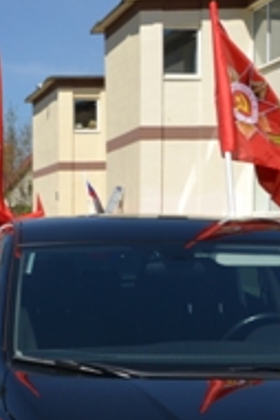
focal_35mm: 71
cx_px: -190
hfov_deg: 16.6
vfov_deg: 28.4
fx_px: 830
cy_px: 243
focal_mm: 18
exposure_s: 1/200
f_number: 7.1
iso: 100
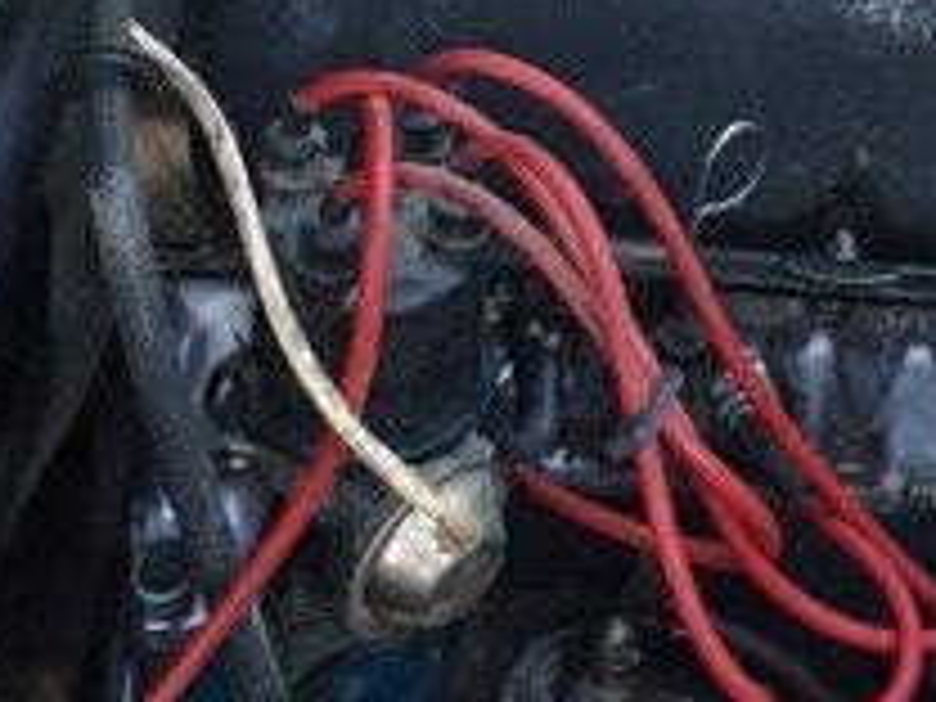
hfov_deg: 20.9
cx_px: 810
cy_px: -236
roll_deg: -3.0
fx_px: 2488
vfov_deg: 15.2
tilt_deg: -37.5
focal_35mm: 92
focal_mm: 4.15
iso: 80
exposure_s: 1/33
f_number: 2.2
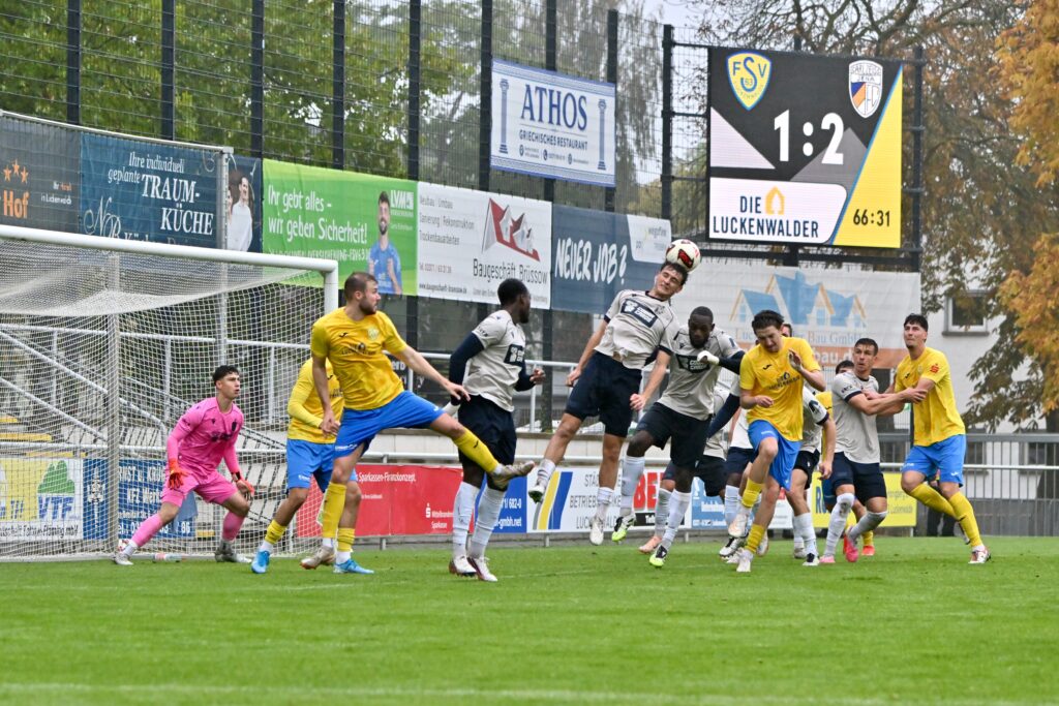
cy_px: 353
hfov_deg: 15.2
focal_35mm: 135
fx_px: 3972
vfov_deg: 10.2
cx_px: 530
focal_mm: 135
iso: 3200
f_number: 5
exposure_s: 1/1600
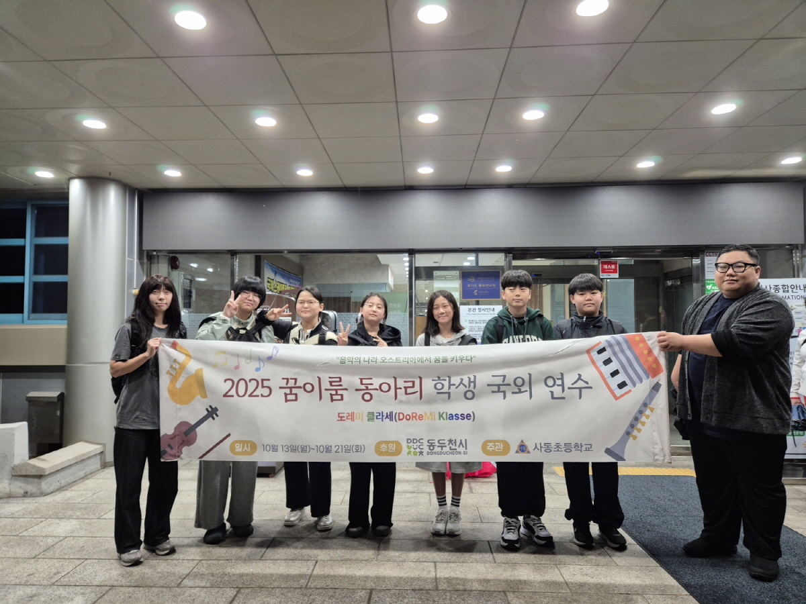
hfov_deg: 73.9
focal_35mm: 23
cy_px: 302
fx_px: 536
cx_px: 403
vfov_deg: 58.9
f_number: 1.8
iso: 500
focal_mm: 5.4
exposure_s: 1/120
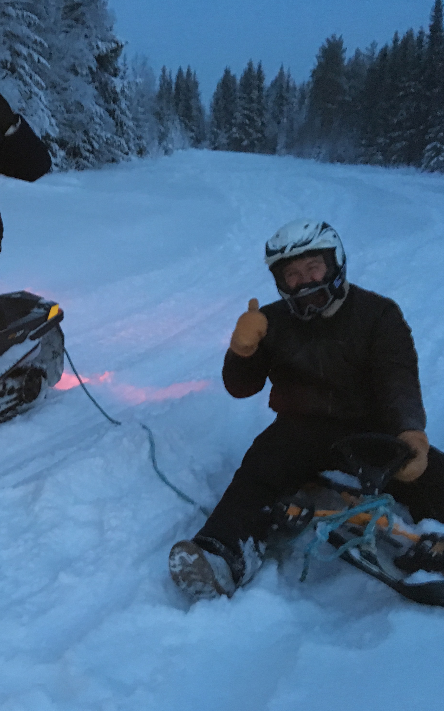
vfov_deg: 47.2
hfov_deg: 29.4
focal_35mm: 42
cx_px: 52
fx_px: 813
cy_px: 361
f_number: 2.2
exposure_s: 1/17
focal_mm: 4.15
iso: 500
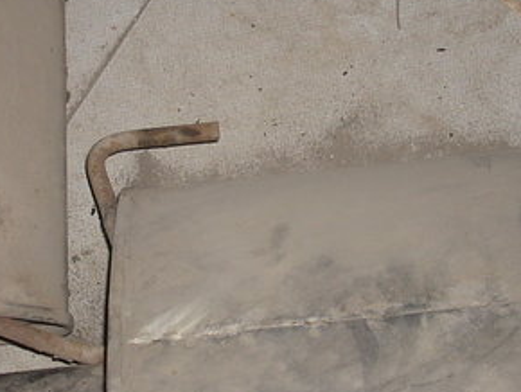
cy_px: 196
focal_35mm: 102
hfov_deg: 19.2
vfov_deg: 14.5
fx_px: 1536
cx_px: 235
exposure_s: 1/60
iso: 64
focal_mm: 6.2
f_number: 2.8
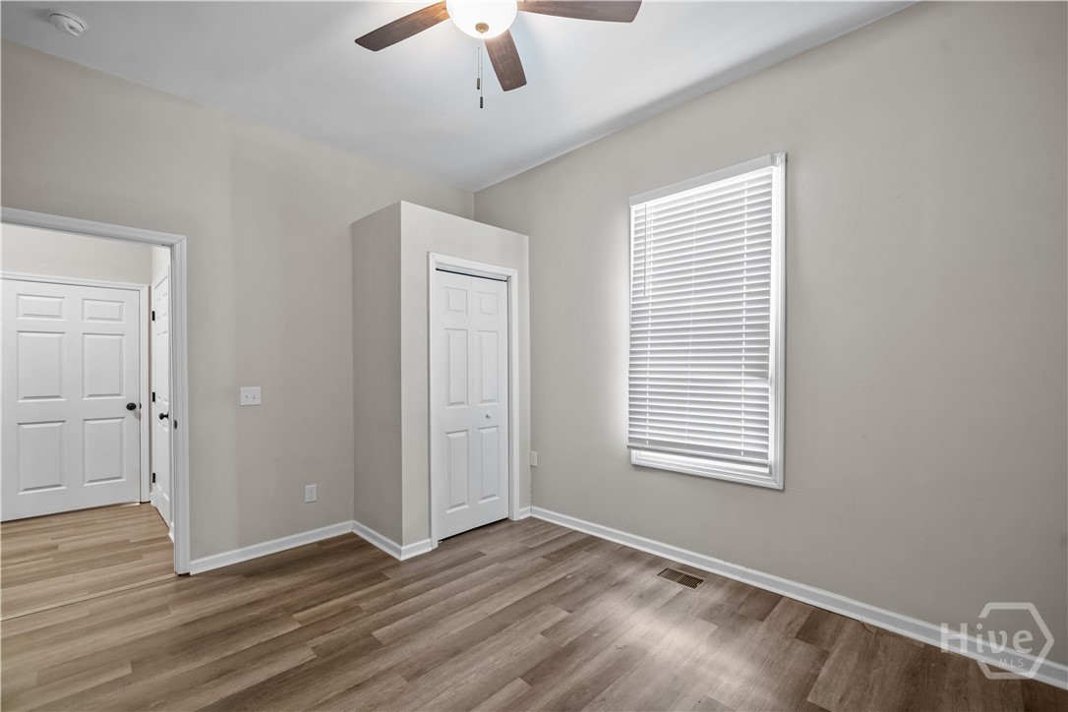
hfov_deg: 100.4
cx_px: 534
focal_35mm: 15
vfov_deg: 77.3
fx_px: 445
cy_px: 356
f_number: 8
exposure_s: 1/30
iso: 12800
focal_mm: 15
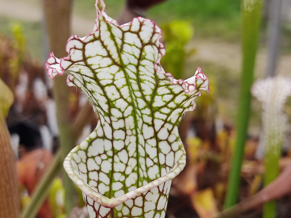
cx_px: 145
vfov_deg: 39.8
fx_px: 294
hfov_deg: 52.6
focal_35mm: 35
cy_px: 159
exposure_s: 1/140
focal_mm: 4.74
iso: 100
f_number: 1.79
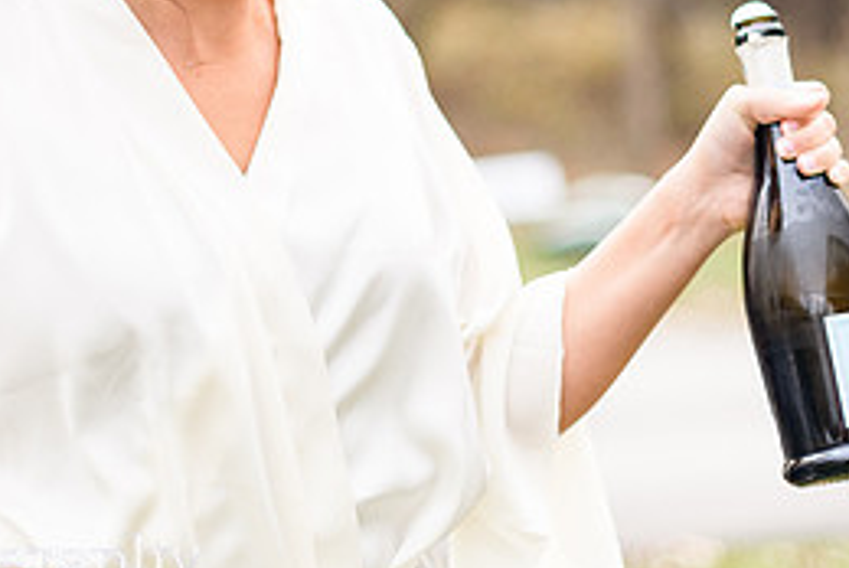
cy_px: -28
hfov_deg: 17.2
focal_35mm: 119
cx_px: 322
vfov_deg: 11.4
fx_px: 2810
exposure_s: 1/2500
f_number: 1.8
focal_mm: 50
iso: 400
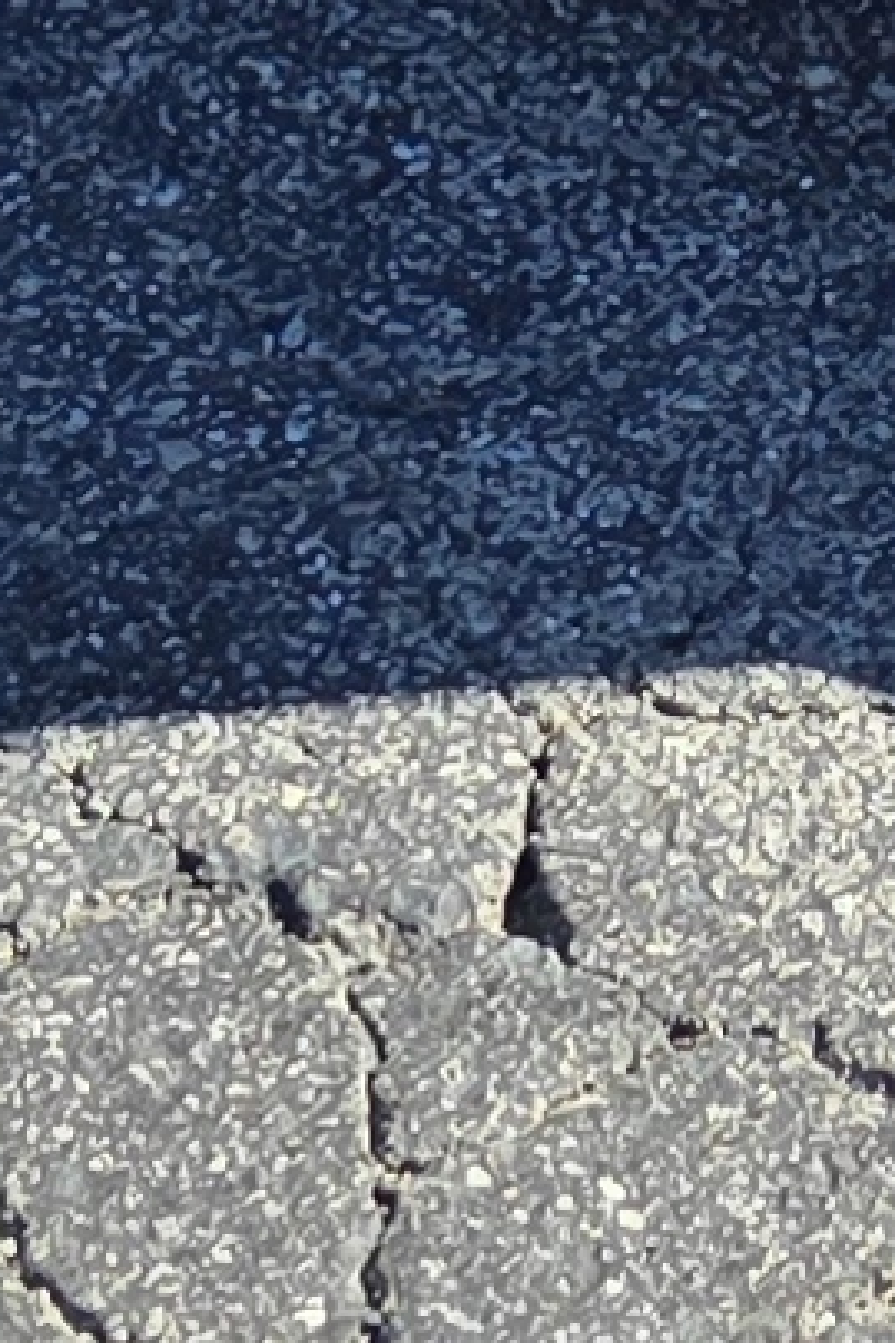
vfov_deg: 7.1
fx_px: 8800
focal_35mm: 236
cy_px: -3548
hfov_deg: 5.8
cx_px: 786
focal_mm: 6.3
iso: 80
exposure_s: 1/2524
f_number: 1.7
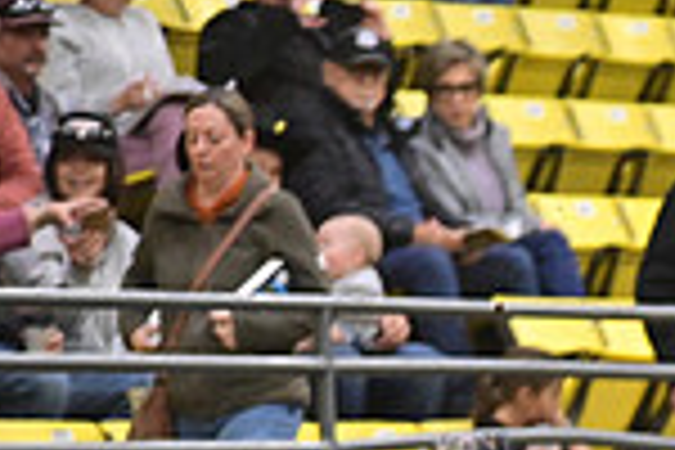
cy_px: 754
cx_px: 1269
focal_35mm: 542
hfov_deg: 3.8
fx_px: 10162
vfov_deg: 2.5
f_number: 2.8
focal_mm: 140
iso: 5000
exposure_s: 1/640
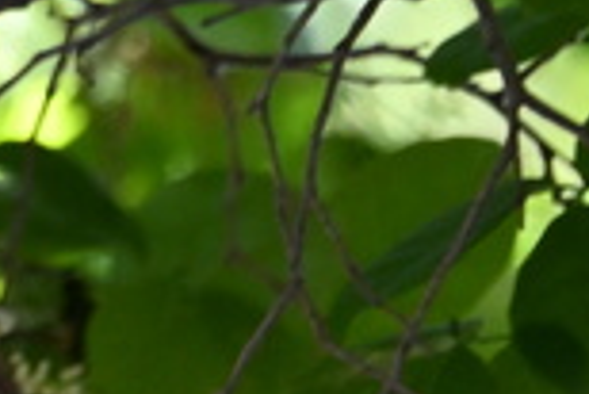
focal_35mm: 2516
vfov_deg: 0.5
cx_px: -884
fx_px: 41203
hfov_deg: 0.8
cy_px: -696
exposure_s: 1/400
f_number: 6.3
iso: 1800
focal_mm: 384
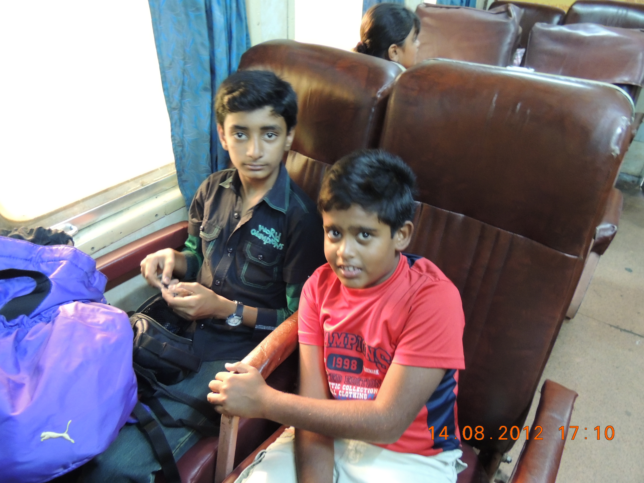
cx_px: 322
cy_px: 242
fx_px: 446
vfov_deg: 56.8
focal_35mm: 24
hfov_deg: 71.6
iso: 800
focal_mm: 4.3
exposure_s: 1/8
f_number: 3
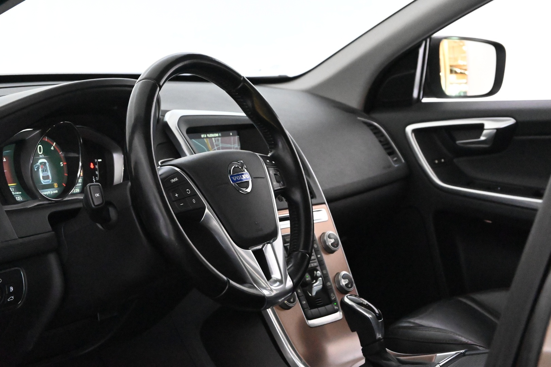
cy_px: 184
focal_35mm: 70
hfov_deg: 28.6
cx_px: 276
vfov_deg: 19.3
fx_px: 1079
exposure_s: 1/80
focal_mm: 47
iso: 18000
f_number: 6
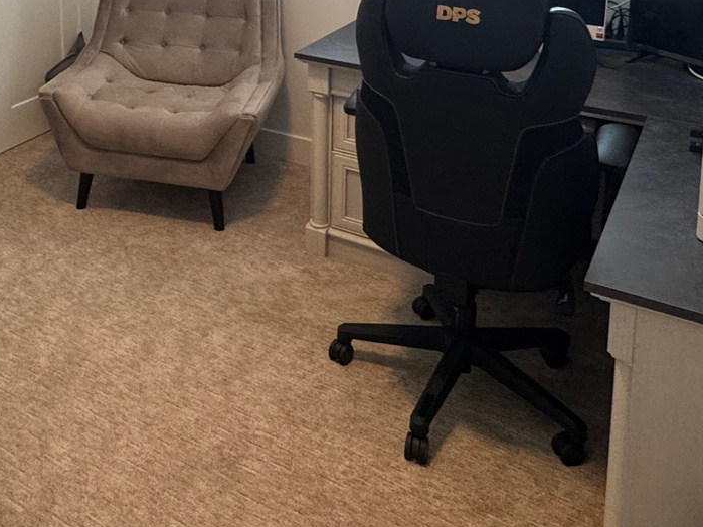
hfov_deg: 43.8
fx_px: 833
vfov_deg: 31.1
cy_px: -58
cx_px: 148
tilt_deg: -8.4
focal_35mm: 41
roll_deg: +0.7
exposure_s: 1/120
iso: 250
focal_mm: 2.22
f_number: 2.2
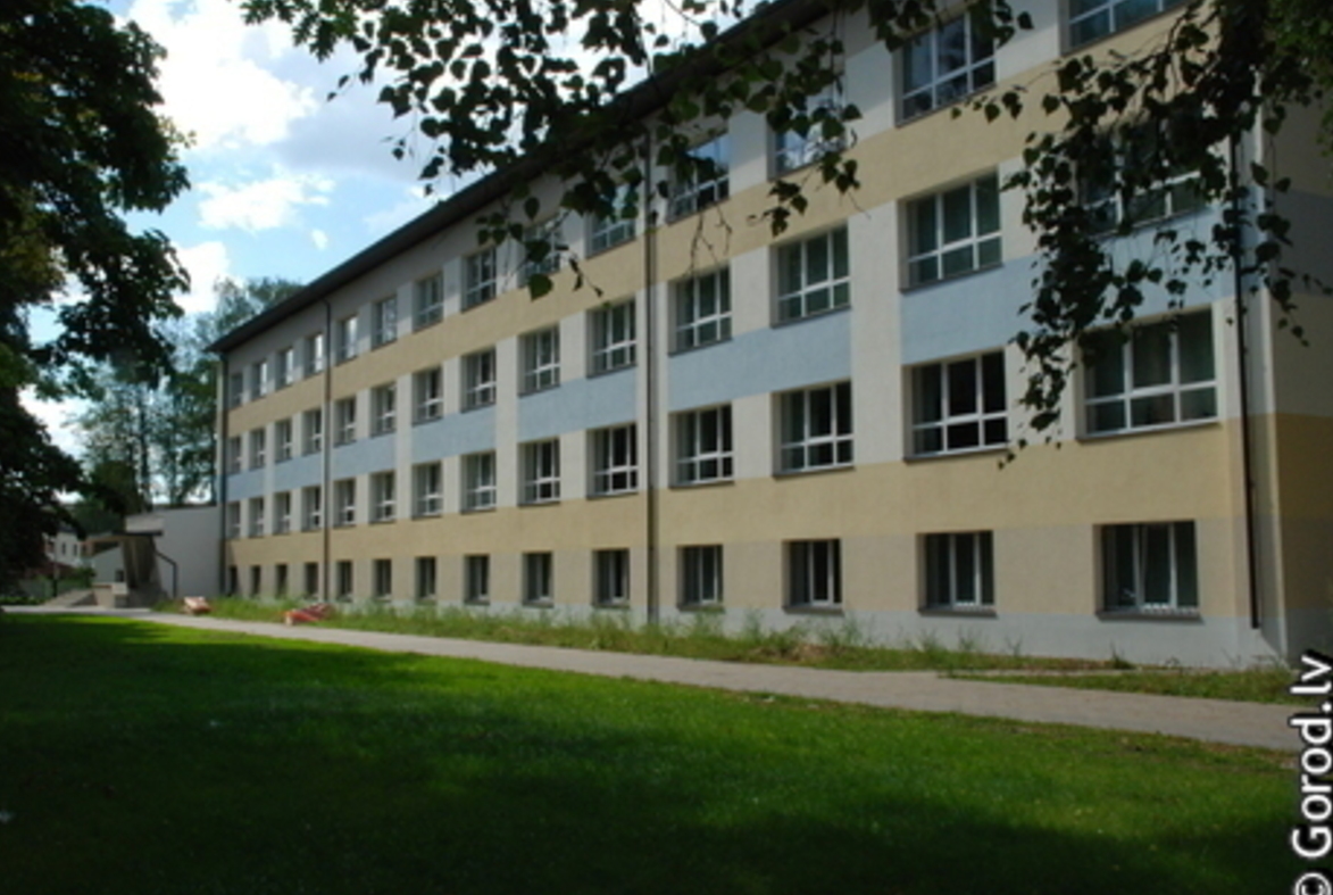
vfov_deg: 37.0
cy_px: 447
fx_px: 1336
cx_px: 618
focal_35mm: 36
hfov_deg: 53.0
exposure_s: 1/125
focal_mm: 22
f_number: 19
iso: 500
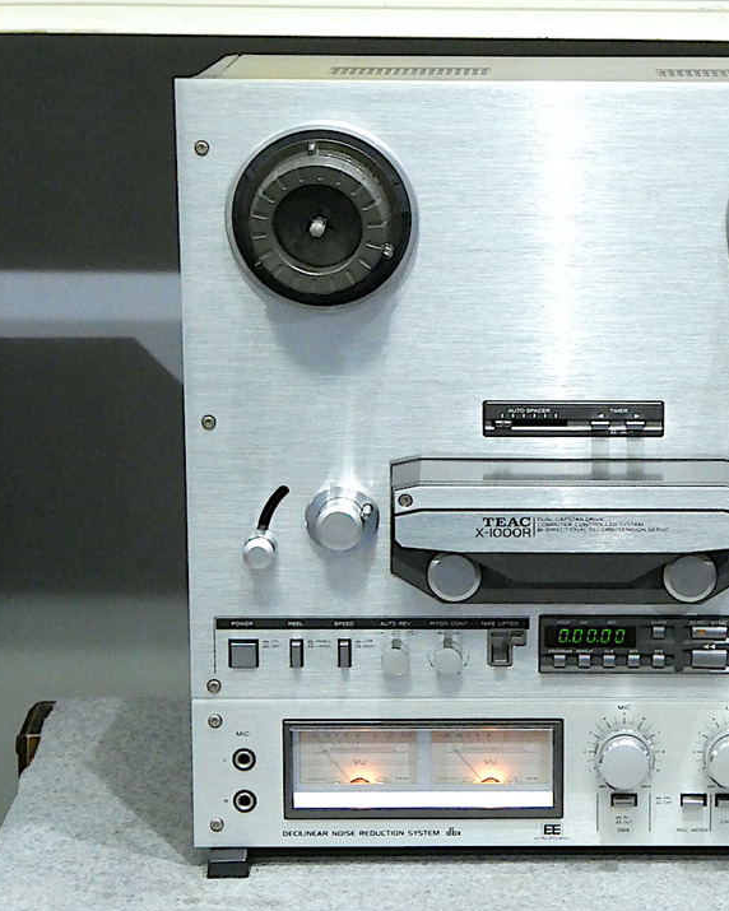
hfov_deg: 13.0
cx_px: 575
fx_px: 3182
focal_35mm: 118
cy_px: 456
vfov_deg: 16.3
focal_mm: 16.1
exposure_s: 1/20
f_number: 8
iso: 1600
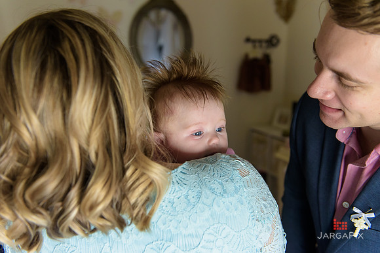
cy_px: 126
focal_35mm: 38
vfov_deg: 35.1
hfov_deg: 50.7
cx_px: 190
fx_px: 401
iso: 1600
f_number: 3.2
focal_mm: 38
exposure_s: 1/200
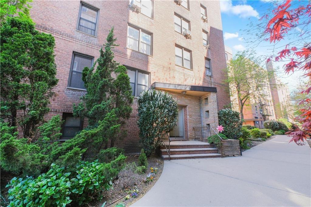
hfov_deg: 100.4
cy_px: 104
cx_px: 156
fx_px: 130
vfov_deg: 77.3
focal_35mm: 15
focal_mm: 10
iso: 400
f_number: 9
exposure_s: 1/60
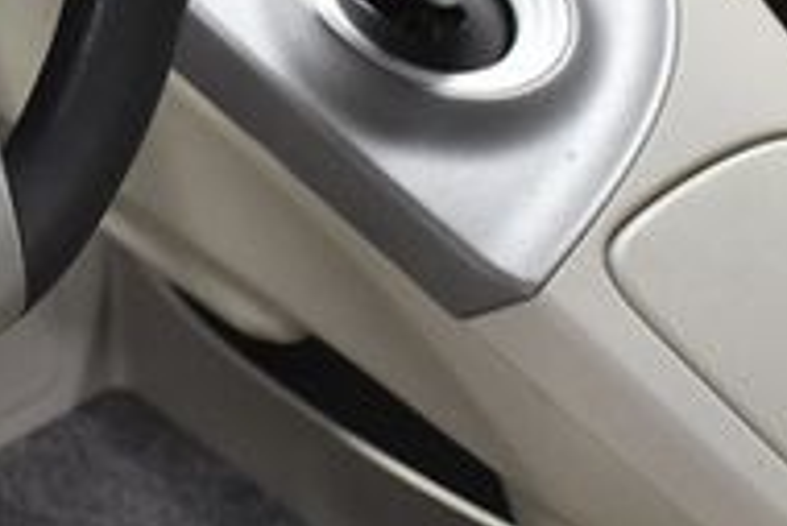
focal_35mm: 172
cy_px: -168
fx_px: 3763
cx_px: -340
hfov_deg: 11.5
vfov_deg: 7.9
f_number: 4.5
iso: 2500
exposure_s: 1/160
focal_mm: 34
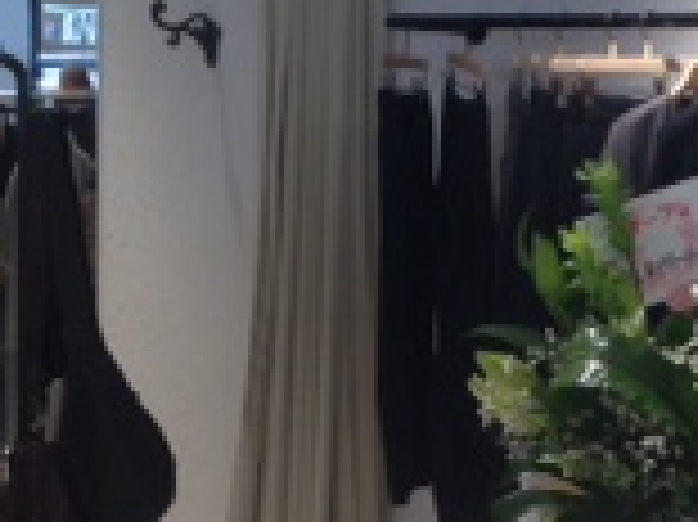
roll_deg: -1.3
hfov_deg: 14.5
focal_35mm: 136
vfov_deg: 10.8
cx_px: 437
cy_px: 572
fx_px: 2740
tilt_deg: -10.5
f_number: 2.4
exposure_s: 1/60
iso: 50
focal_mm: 4.12
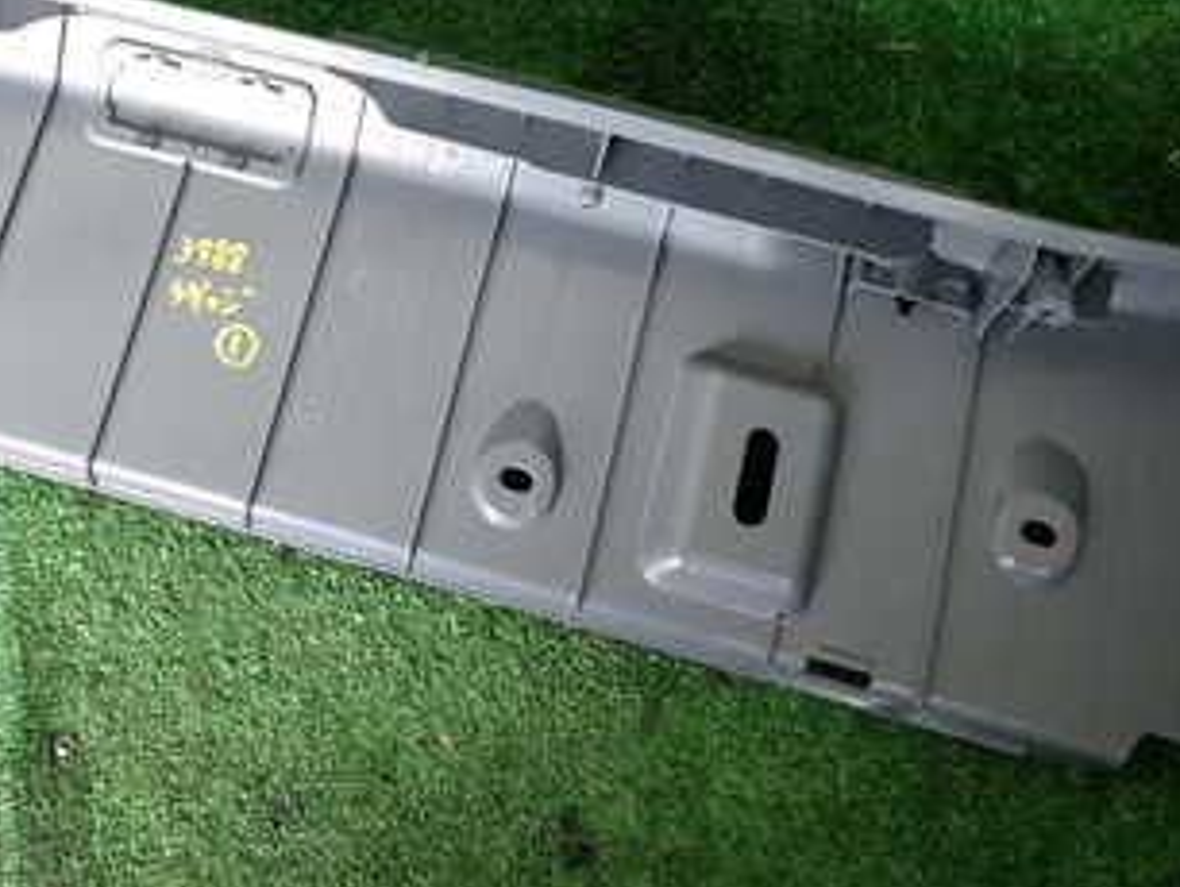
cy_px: 305
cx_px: 258
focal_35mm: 49
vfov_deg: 29.5
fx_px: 1672
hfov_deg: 37.7
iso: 200
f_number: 2
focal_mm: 4.5
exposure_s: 1/80
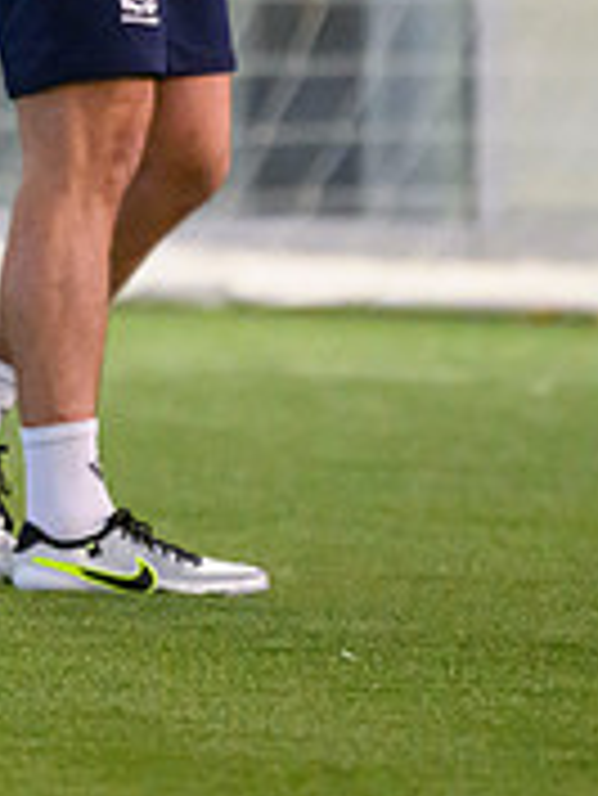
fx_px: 48267
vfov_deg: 0.9
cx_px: -539
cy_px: -149
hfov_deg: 0.7
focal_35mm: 2098
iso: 10000
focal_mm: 560
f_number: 4
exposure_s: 1/800
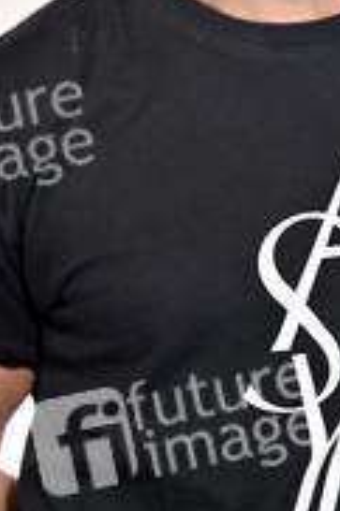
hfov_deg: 6.5
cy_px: 8
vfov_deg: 9.7
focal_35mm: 211
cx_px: 256
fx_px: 2995
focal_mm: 96
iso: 640
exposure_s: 1/320
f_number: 2.8
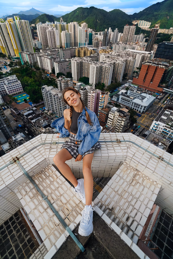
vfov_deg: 100.4
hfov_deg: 77.3
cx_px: 86
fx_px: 108
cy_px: 130
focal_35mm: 15
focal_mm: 10
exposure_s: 1/320
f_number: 8
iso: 125
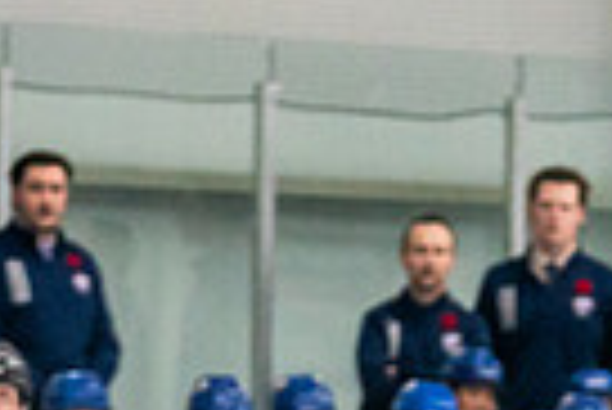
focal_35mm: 591
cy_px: 781
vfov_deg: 2.3
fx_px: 10058
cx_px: 114
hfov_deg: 3.5
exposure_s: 1/1250
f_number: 2.8
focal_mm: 101
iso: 3200
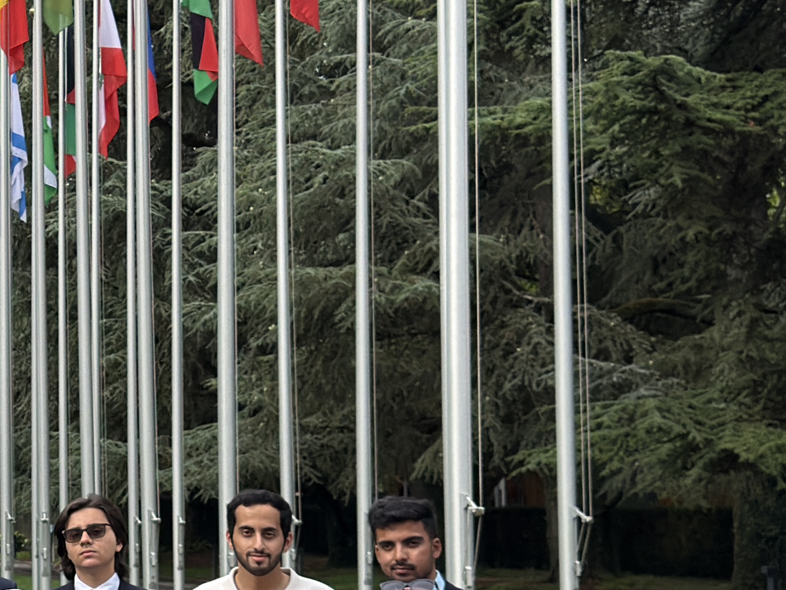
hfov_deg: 16.4
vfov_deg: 13.5
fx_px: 2498
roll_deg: -0.8
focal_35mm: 110
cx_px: -386
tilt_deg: +2.5
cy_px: 341
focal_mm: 6.76
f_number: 1.78
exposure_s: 1/1969
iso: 80
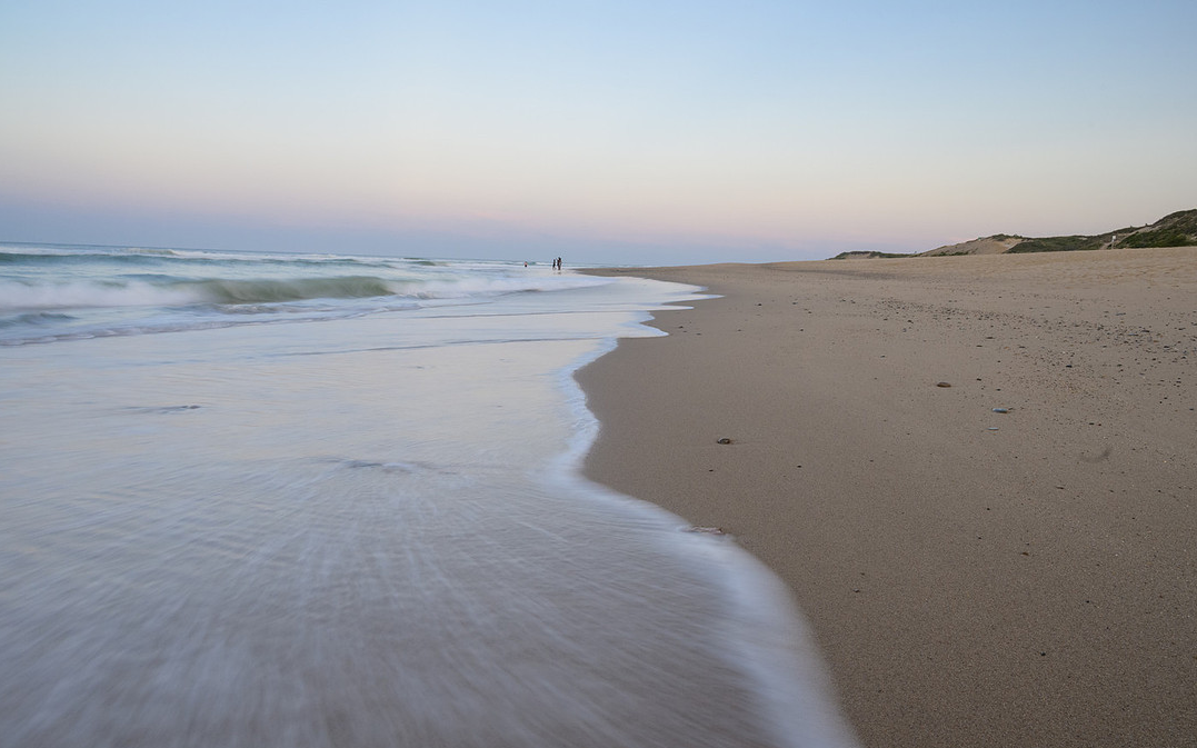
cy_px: 399
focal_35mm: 25
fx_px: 816
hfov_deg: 72.5
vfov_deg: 49.2
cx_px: 591
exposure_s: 1/2
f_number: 14
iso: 640
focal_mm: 24
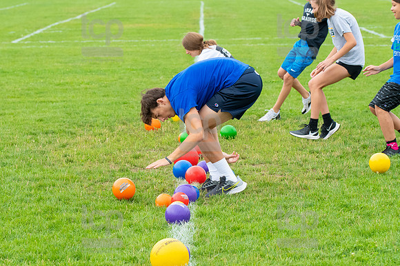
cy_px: 133
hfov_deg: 13.4
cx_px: 200
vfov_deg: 9.0
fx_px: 1699
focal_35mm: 153
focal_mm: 102
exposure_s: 1/1000
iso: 1250
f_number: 5.6
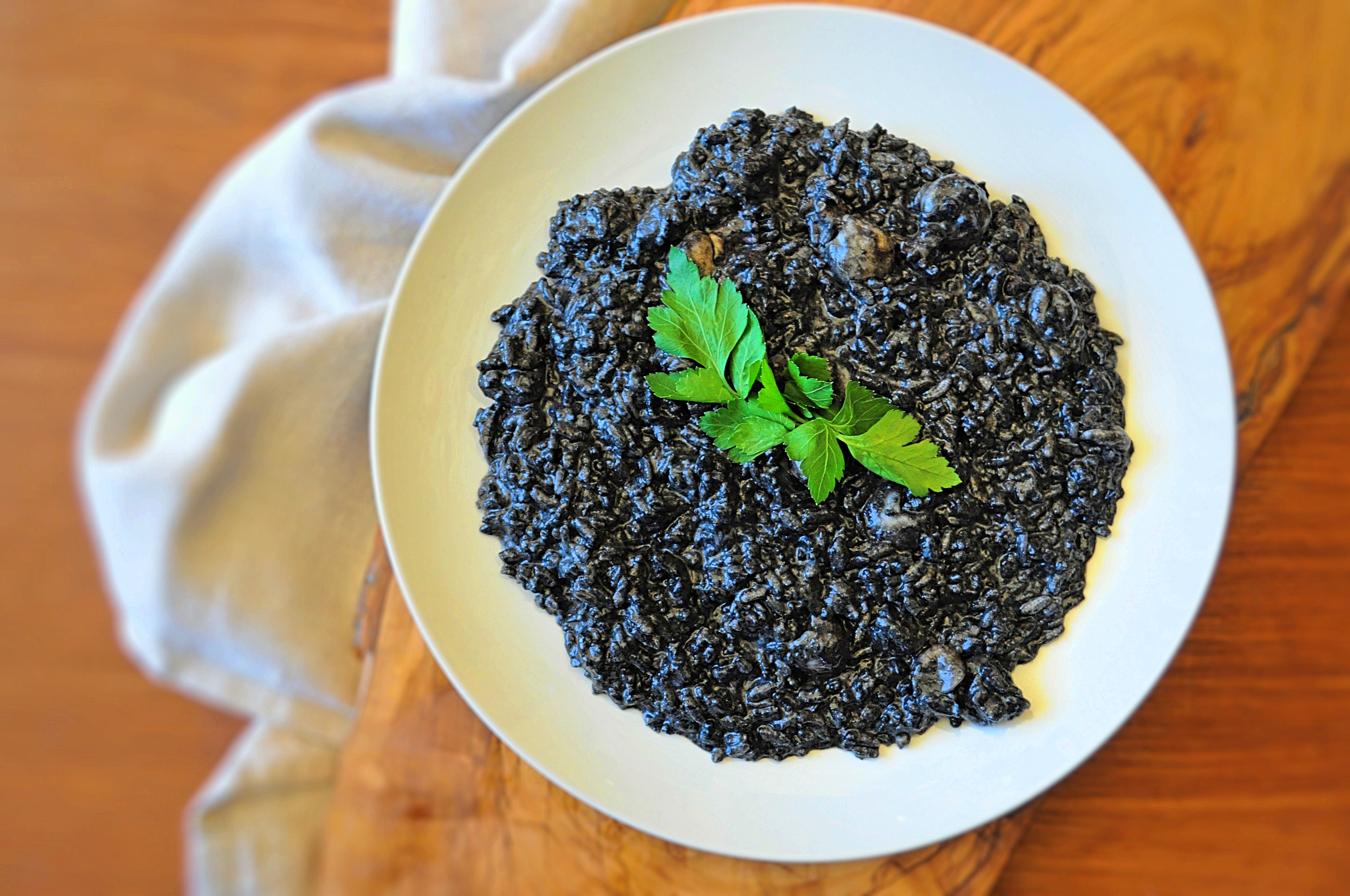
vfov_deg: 36.8
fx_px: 1348
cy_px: 448
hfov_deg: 53.2
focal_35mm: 36
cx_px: 675
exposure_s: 1/30
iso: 1400
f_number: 4
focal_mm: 24
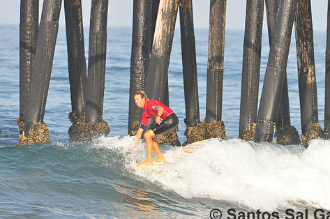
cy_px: 120
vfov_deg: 1.4
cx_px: 199
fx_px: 9255
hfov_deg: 2.0
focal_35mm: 1011
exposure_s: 1/1250
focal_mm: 550
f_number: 10
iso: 1250
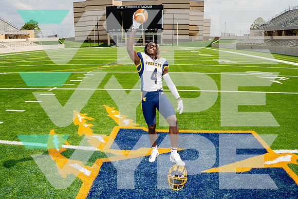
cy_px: 100
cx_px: 149
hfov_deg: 74.4
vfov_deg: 53.8
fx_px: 196
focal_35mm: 24
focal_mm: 20
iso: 100
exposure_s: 1/250
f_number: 8
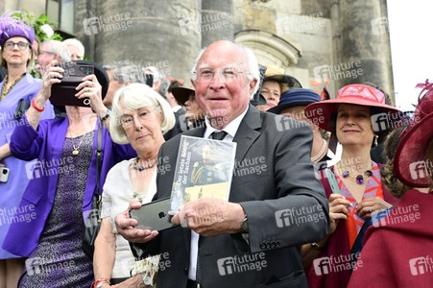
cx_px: 216
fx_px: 517
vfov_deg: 31.1
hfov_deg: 45.5
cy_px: 144
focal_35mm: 43
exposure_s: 1/200
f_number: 6.3
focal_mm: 43
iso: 500
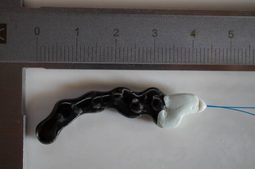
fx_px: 318
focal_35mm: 45
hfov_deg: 43.7
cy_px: 84
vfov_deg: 29.8
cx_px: 128
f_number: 4
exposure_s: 1/160
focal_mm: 30
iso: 1250
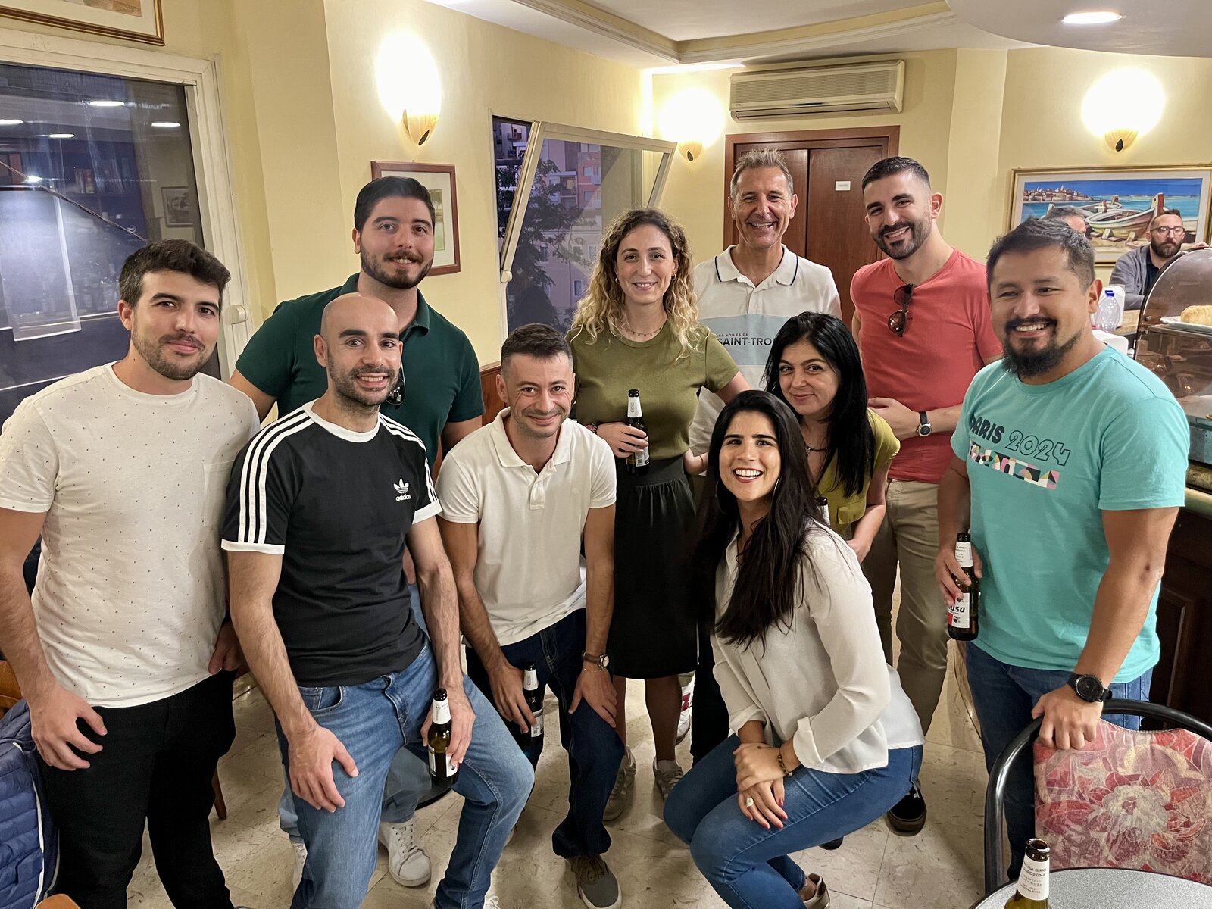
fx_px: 910
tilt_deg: -14.8
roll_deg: +1.3
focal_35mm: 26
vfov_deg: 53.1
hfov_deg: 67.3
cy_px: 454
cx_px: 606
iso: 400
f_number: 1.6
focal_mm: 5.1
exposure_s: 1/50
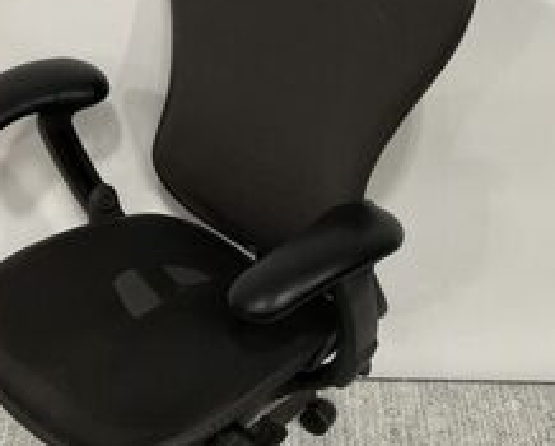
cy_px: 279
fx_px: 1069
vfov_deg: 23.5
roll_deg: -2.4
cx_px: 280
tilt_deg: -37.0
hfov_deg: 29.1
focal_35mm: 65
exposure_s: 1/60
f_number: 1.8
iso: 100
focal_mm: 3
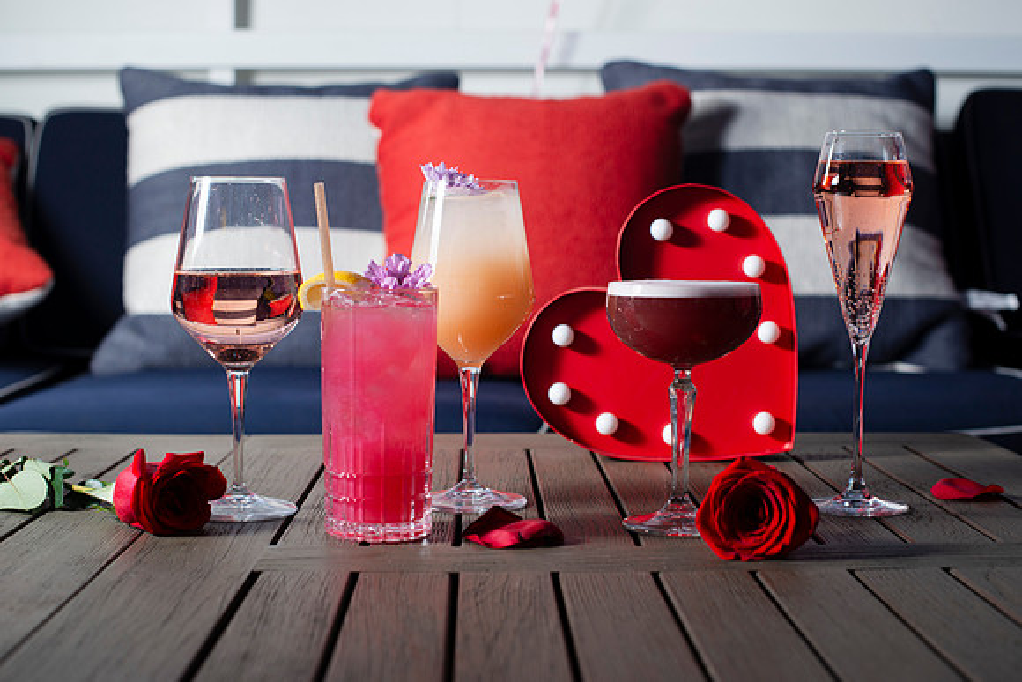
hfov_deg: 37.7
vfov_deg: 25.7
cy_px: 356
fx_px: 1495
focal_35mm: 53
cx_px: 536
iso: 200
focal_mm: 50
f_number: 4.5
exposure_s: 1/250
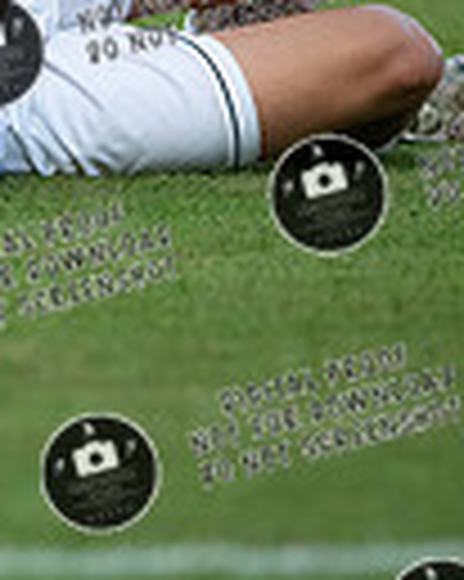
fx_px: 21826
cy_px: -4
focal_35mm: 1270
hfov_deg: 1.2
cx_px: -563
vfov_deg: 1.5
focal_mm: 300
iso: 1800
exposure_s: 1/1600
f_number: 3.2
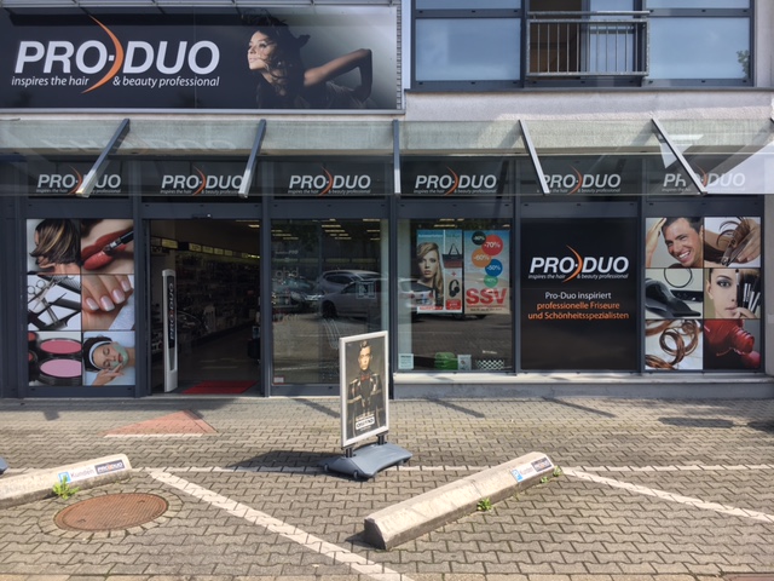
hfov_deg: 61.7
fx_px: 648
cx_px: 387
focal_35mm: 29
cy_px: 290
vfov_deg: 48.2
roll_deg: -0.3
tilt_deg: -0.6
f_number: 2.2
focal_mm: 4.15
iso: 25
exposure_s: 1/601
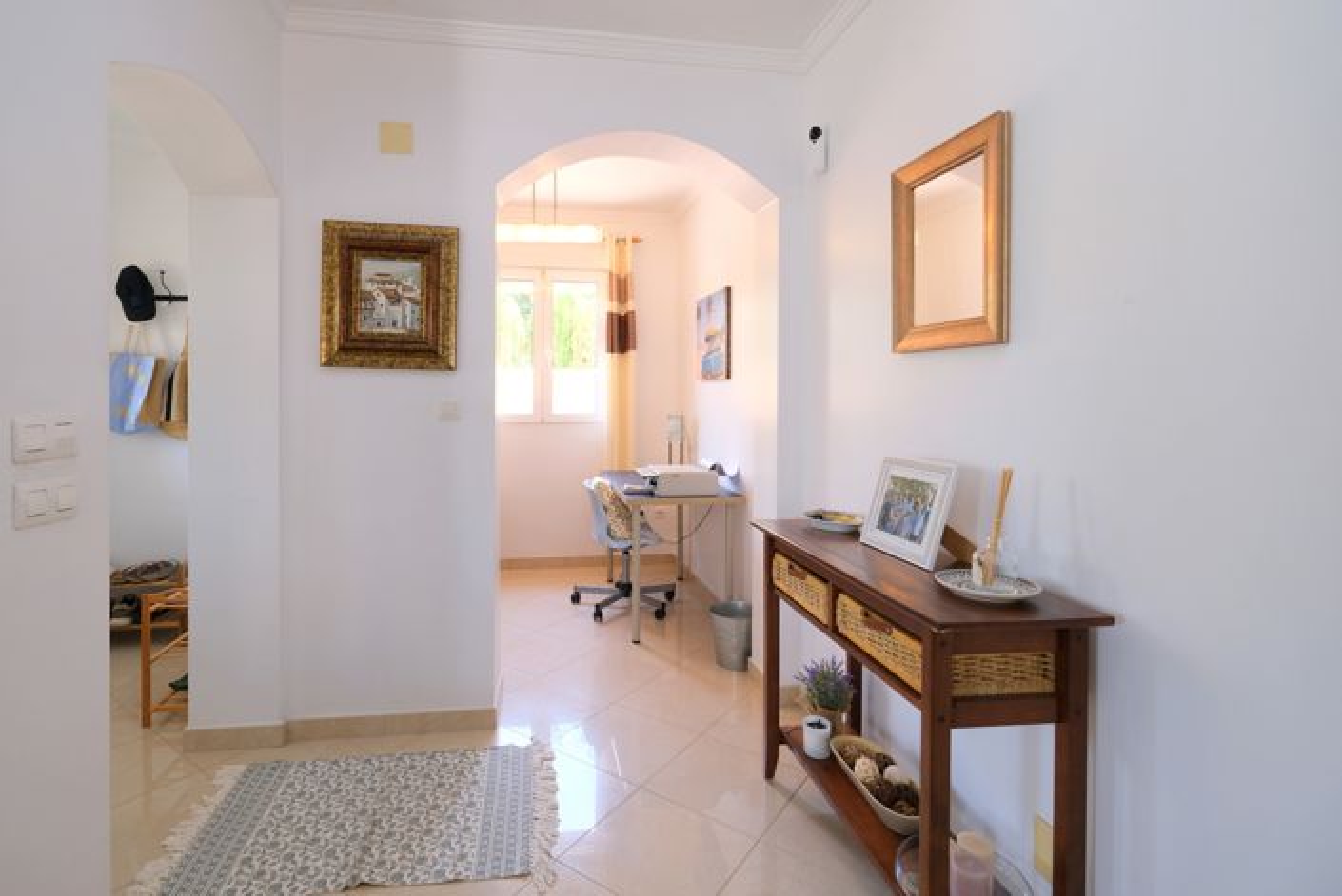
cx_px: 671
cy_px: 448
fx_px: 559
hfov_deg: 100.4
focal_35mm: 15
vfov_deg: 77.4
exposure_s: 1/40
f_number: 4
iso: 320
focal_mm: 10
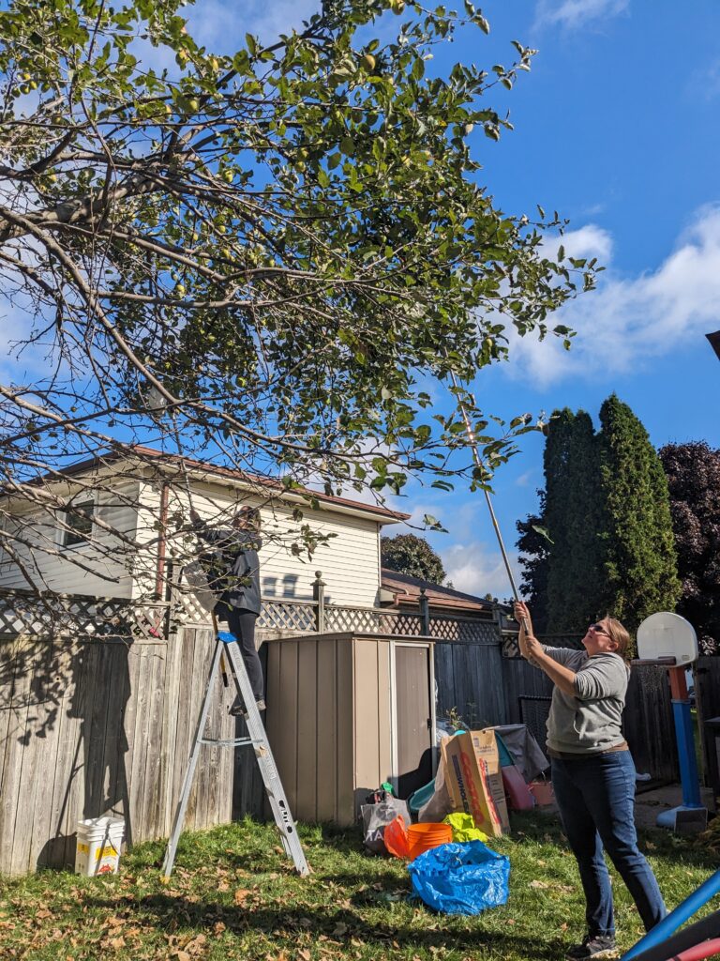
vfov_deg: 65.3
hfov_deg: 51.4
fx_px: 749
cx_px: 360
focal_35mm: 27
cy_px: 480
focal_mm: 4.38
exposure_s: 1/4673
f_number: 1.73
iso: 55
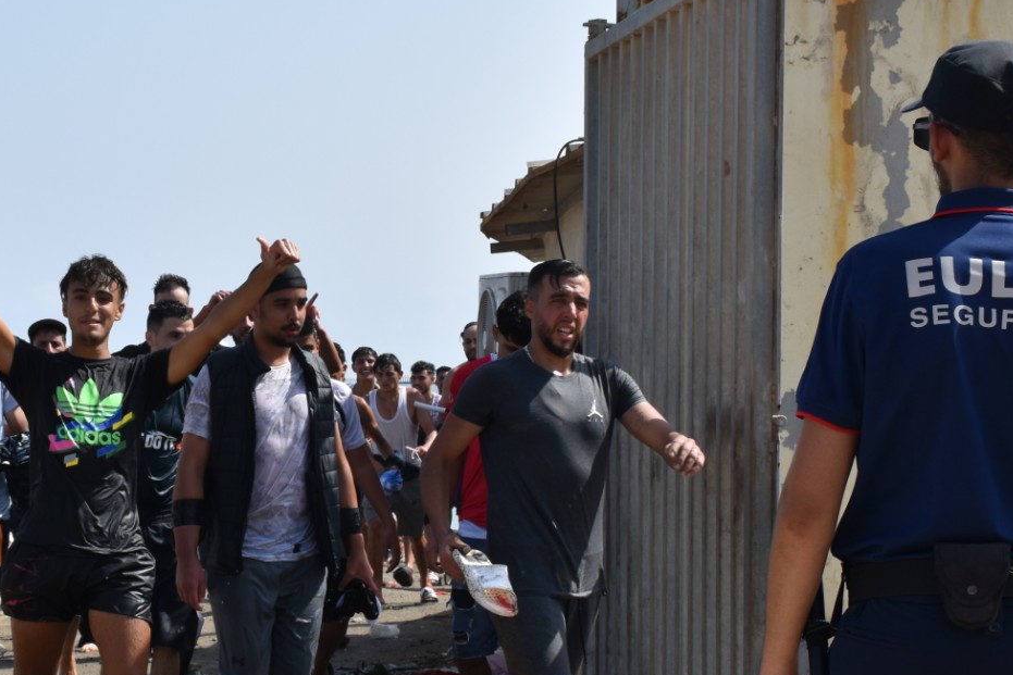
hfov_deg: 34.5
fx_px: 1632
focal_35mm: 58
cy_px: 404
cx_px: 474
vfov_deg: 23.4
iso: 200
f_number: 10
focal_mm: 30
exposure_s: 1/400
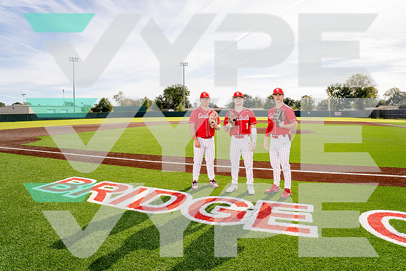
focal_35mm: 20
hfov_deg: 82.6
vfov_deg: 60.8
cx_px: 203
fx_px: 231
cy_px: 136
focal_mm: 20
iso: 160
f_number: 8
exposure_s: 1/250
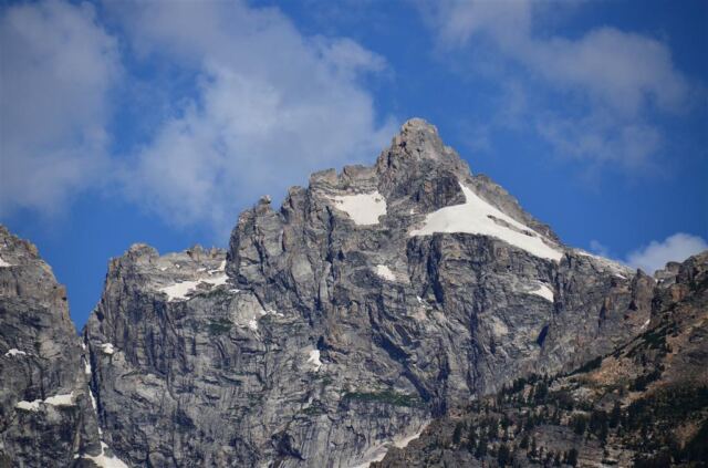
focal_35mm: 300
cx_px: 354
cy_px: 234
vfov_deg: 4.6
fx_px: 5884
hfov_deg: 6.9
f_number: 5.6
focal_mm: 200
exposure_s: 1/2000
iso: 200
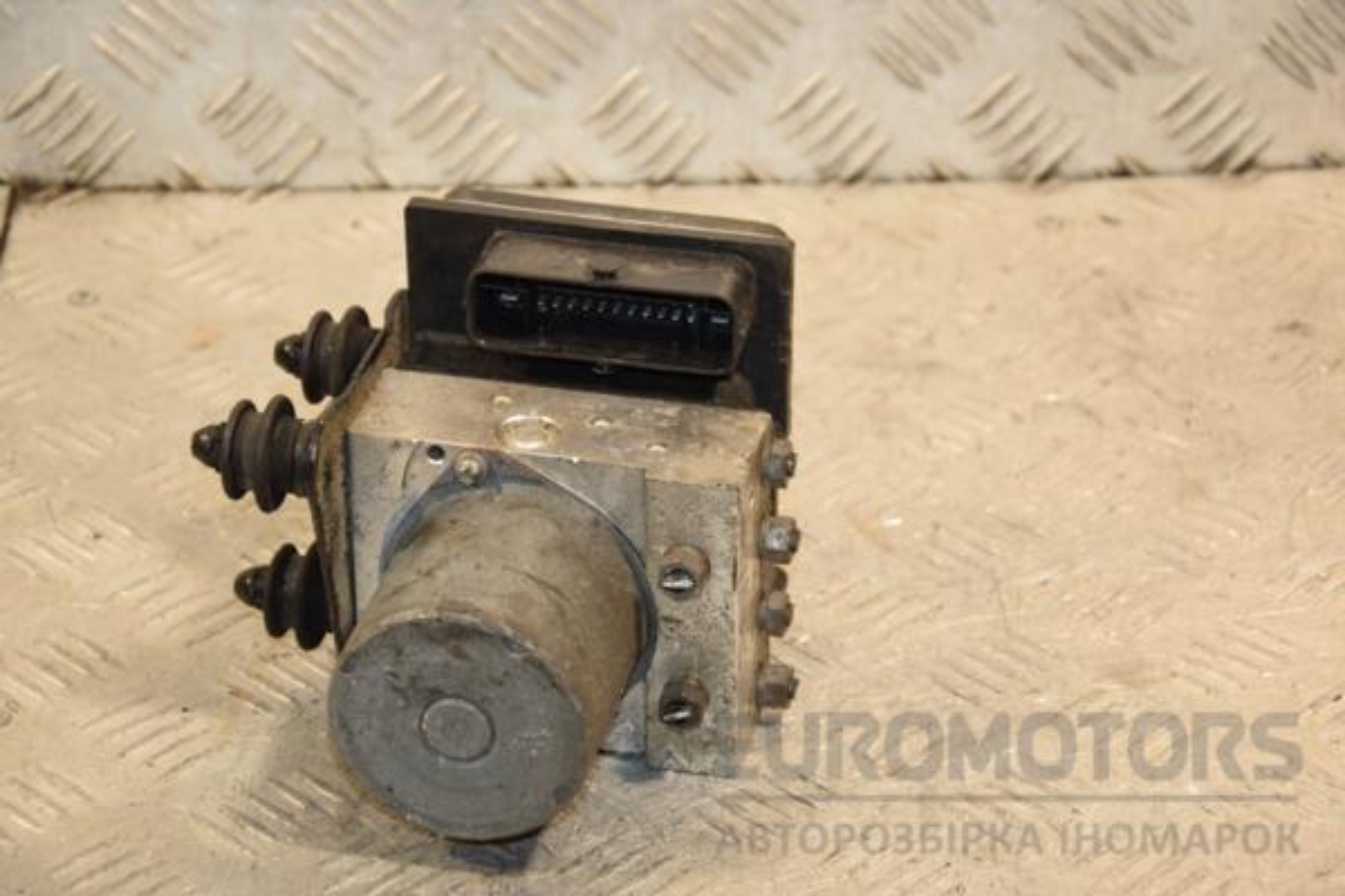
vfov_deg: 13.0
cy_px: 448
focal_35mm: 105
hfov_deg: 19.5
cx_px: 672
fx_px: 3923
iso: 800
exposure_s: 1/200
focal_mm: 70
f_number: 5.6
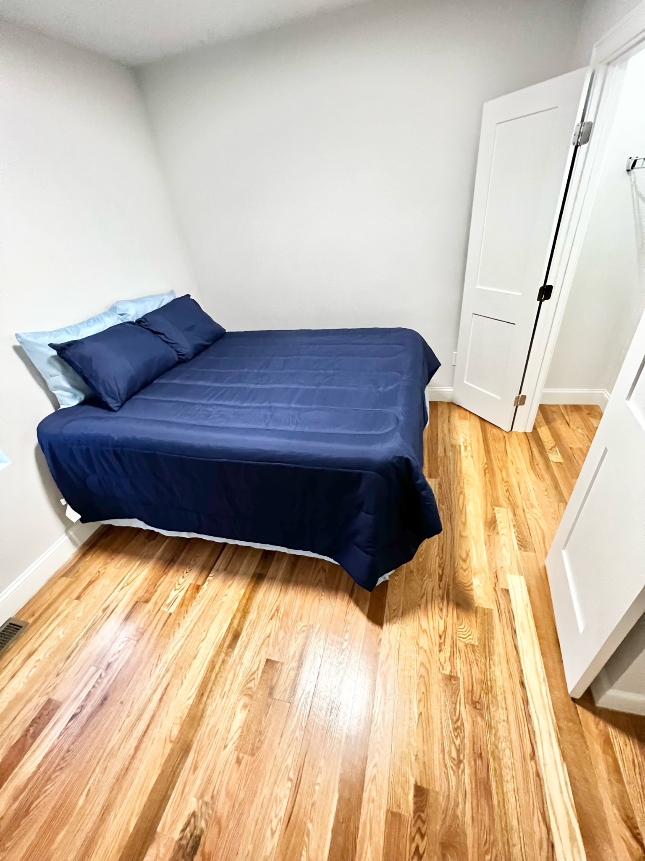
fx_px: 323
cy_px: 430
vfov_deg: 106.2
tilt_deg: -34.7
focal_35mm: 13
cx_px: 322
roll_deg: +8.5
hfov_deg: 89.9
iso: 640
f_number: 1.8
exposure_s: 1/60
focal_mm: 1.57
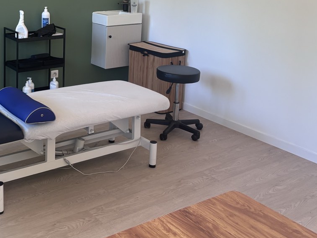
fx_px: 440
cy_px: 31
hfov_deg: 38.2
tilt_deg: -9.5
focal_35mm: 48
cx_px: 66
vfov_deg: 29.2
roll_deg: -1.5
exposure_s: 1/84
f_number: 1.6
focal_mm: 5.96
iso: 125
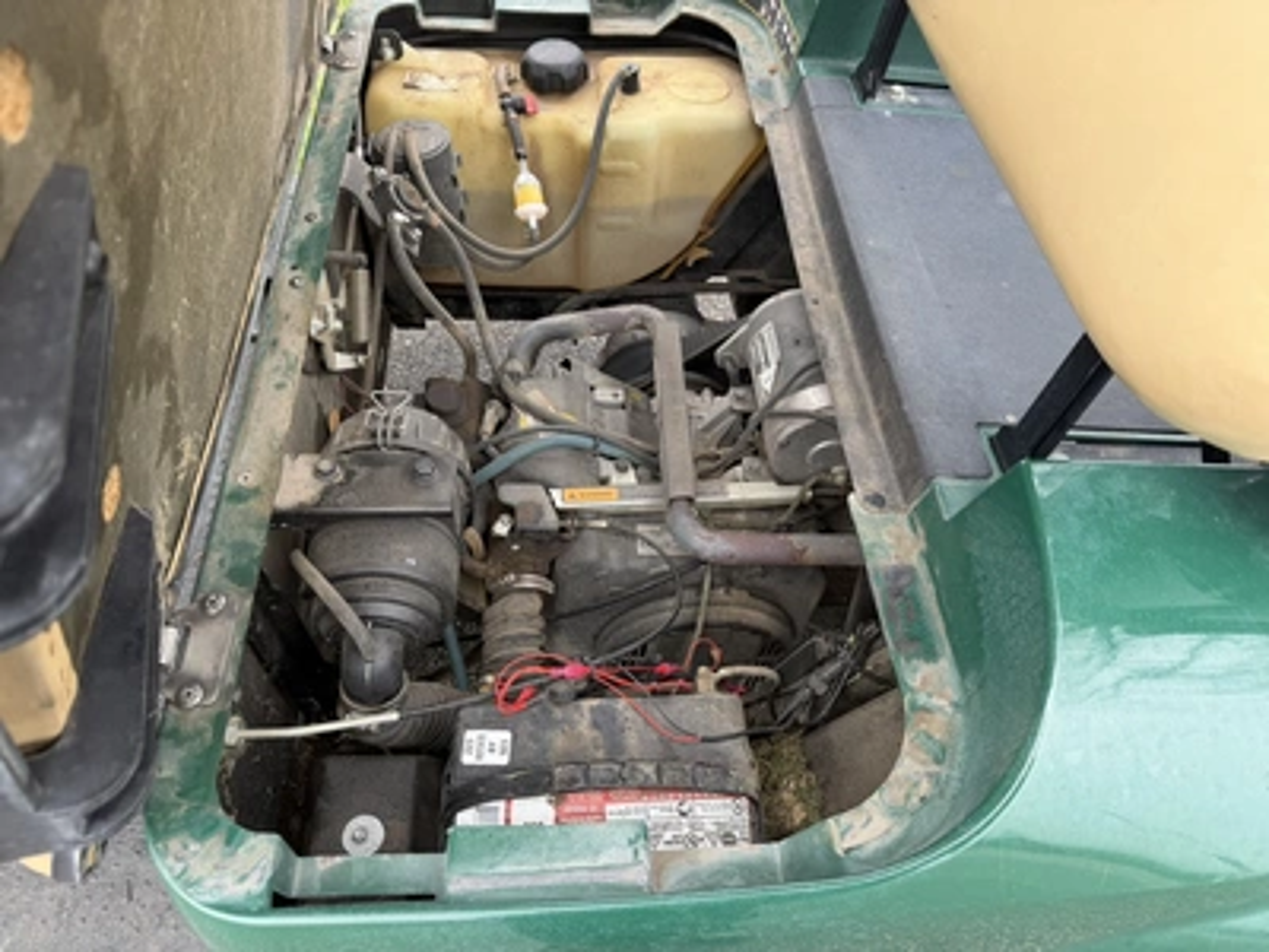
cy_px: 476
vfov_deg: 56.8
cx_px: 634
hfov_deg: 71.6
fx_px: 880
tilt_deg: -51.3
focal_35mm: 24
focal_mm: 6.76
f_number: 1.78
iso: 64
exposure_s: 1/143
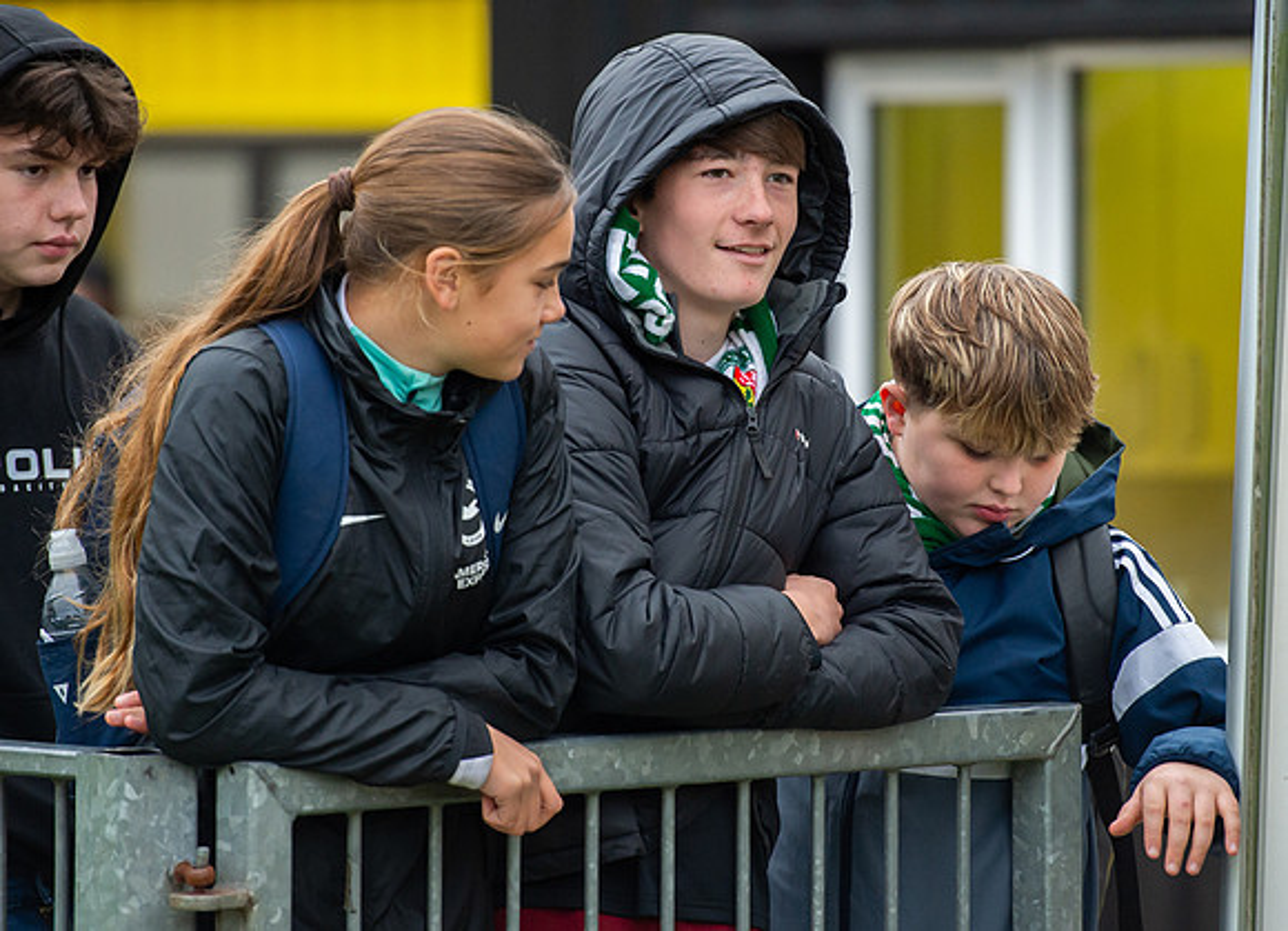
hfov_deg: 7.3
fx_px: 10161
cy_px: 390
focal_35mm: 277
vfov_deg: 5.2
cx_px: 754
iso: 1600
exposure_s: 1/1000
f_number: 4
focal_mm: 200
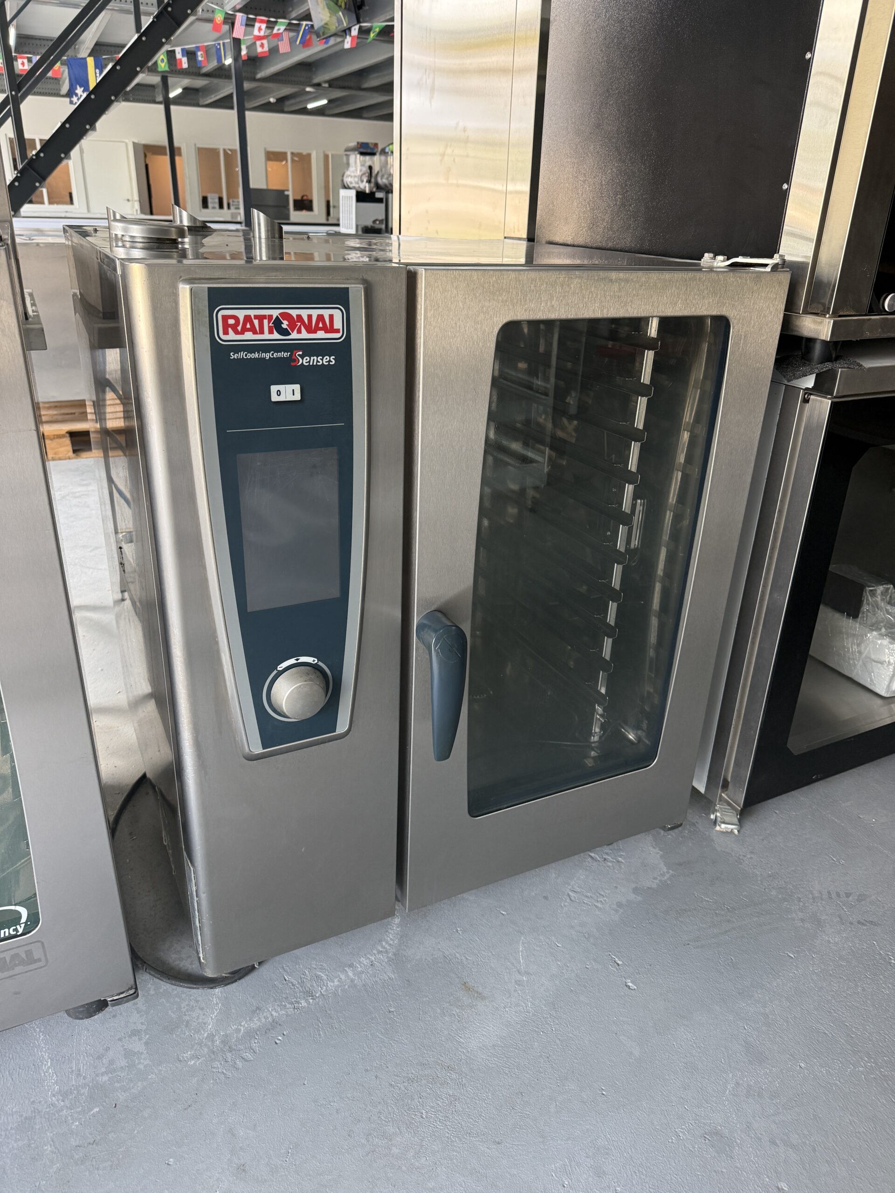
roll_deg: -2.0
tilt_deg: -23.9
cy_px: 596
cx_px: 448
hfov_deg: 56.8
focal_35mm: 24
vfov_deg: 71.6
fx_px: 827
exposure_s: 1/98
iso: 200
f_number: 1.78
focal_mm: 6.76
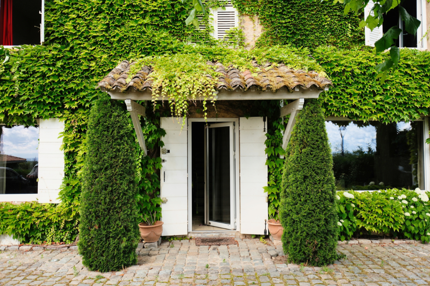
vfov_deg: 43.6
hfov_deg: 61.9
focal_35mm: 30
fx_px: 358
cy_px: 143
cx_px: 215
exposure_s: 1/550
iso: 250
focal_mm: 20
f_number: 2.8
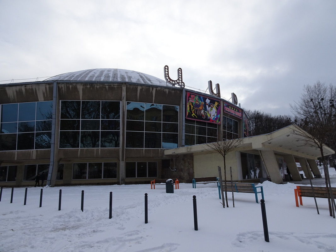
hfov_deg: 71.6
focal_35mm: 24
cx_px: 168
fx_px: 233
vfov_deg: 56.8
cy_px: 126
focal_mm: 4.1
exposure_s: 1/800
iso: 80
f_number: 3.5
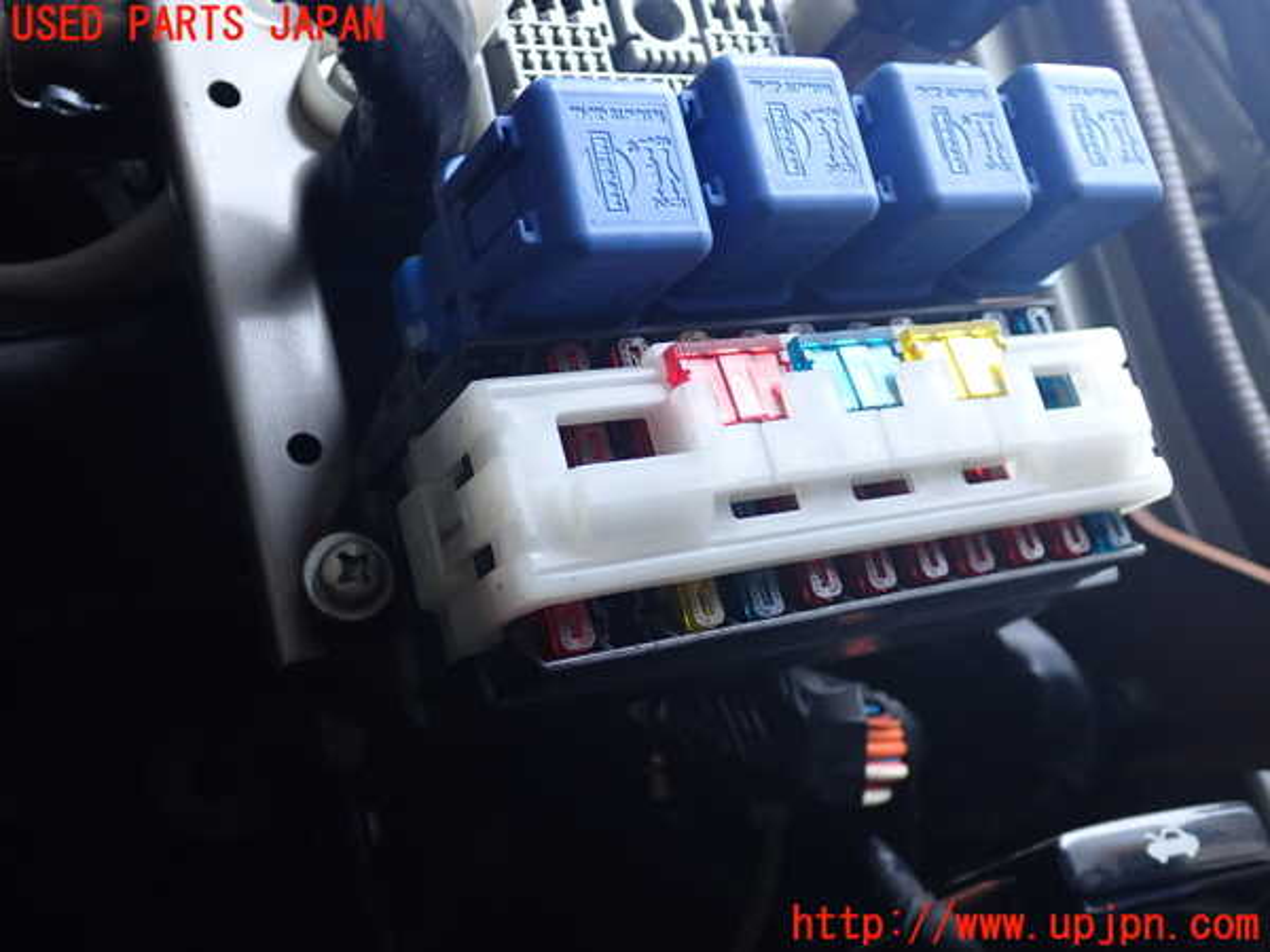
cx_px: 635
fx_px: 1394
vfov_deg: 37.7
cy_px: 476
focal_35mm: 38
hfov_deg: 49.0
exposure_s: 1/125
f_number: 2.7
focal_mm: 6.83
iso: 400
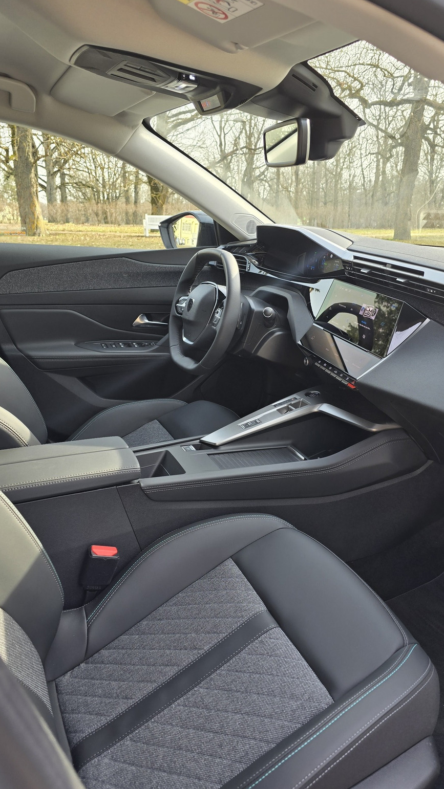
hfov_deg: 44.1
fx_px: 544
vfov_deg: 71.9
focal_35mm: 26
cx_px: 273
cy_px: 398
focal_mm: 6.3
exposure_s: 1/180
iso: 32
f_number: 1.7
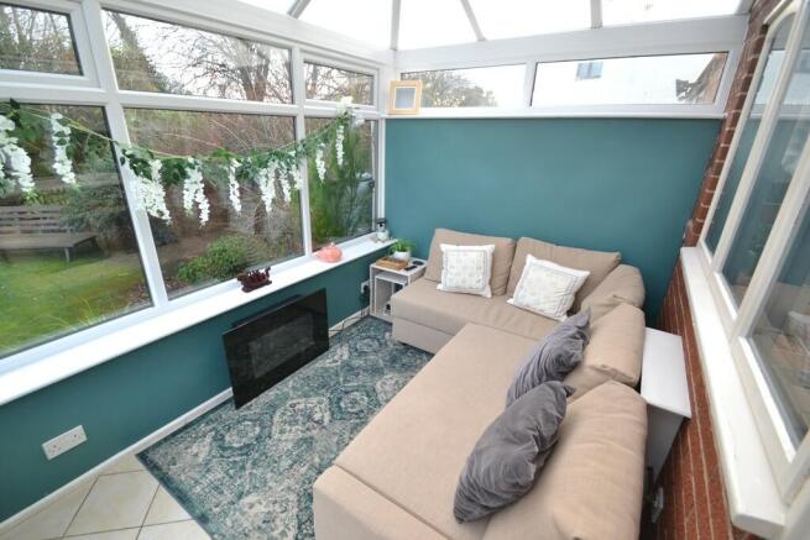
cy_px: 270
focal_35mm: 15
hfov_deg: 100.4
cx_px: 405
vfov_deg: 77.4
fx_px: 338
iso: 400
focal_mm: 10
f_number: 5.6
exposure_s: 1/125
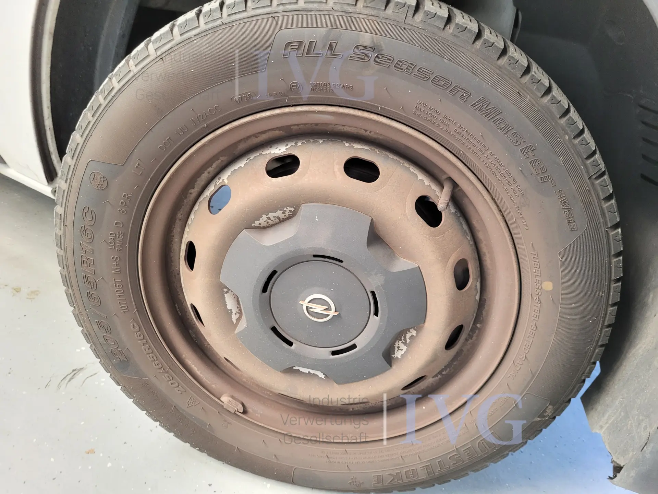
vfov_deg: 53.1
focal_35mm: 26
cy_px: 247
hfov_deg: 67.3
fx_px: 494
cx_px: 329
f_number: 1.8
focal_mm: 5.4
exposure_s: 1/50
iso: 500
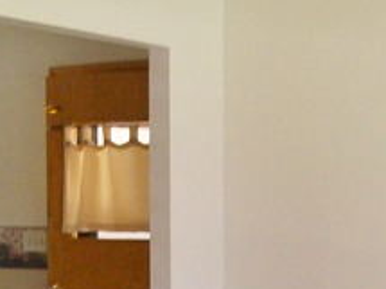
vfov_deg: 13.6
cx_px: 215
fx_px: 1192
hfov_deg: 18.4
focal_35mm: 107
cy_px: 314
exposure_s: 1/64
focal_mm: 6
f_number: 2.7
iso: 200
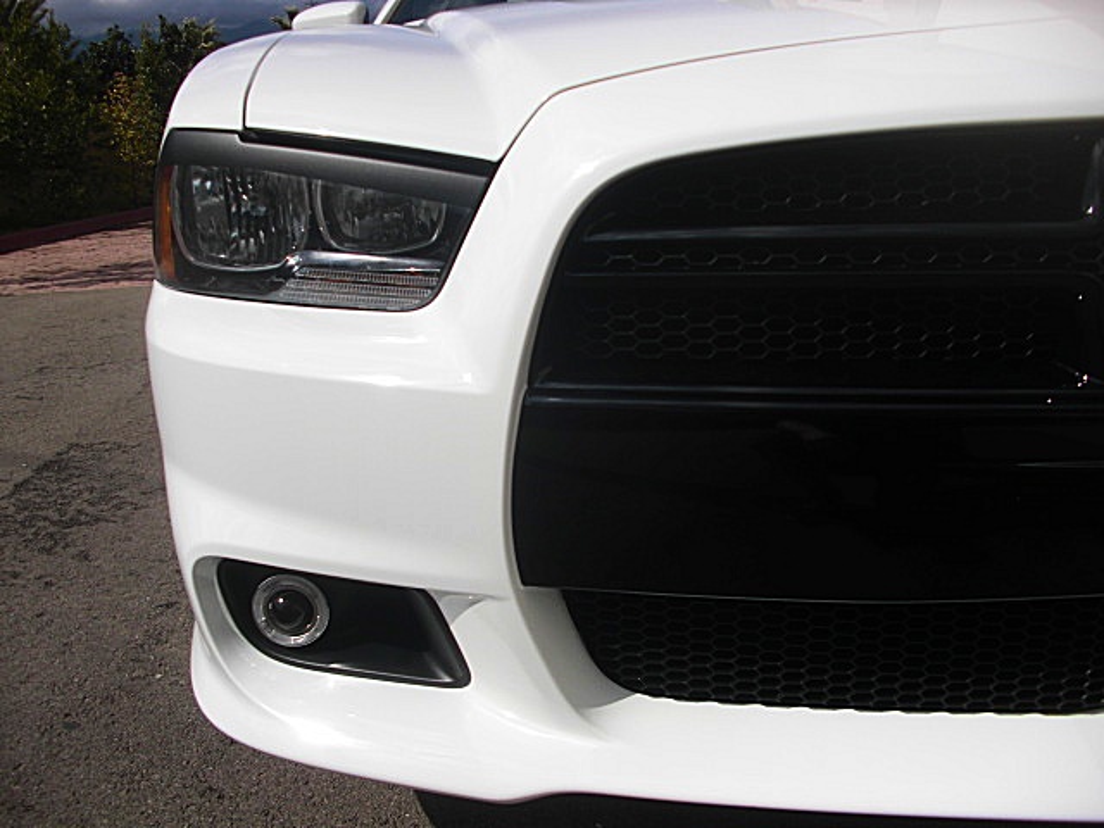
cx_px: 552
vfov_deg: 39.7
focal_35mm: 36
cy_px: 414
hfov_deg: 51.4
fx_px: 1148
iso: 50
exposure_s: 1/400
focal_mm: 6.3
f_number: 7.9
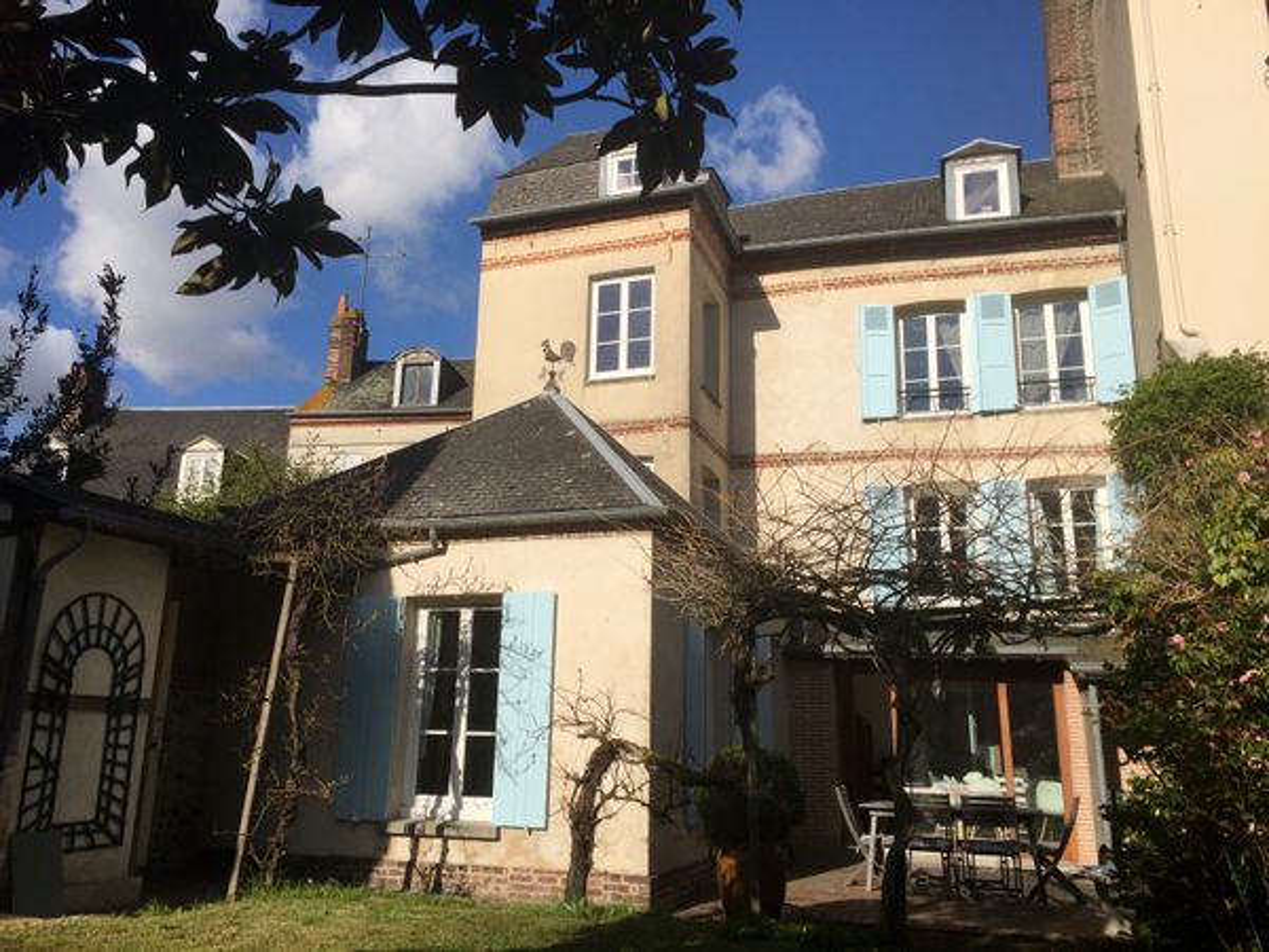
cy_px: 476
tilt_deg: +16.8
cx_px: 634
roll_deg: -3.0
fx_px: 1063
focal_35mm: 29
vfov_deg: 48.2
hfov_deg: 61.7
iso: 32
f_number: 2.2
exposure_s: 1/3597
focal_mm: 4.15
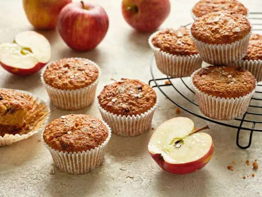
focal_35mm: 95
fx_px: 719
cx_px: 131
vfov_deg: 15.6
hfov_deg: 20.7
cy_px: 98
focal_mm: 120
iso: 400
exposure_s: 1/15
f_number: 11
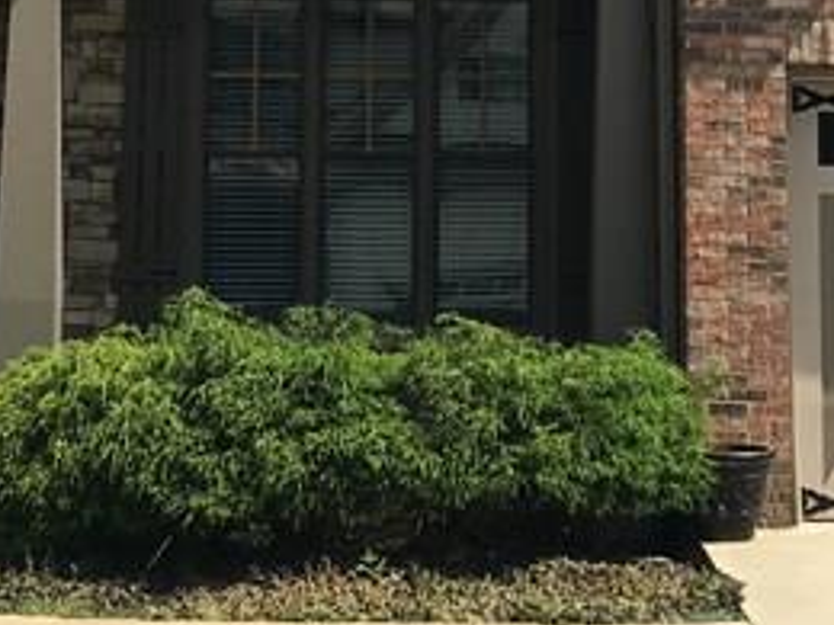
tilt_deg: +8.8
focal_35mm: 114
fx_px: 2747
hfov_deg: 17.3
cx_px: 433
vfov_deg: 12.6
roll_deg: -0.6
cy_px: -157
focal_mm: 4.15
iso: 25
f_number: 2.2
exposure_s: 1/1451
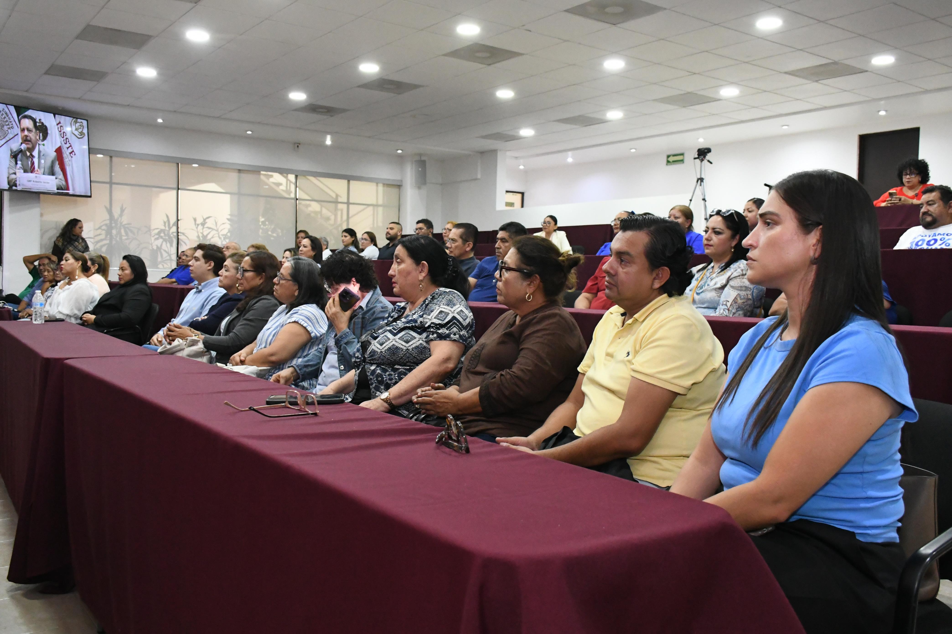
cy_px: 317
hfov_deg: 57.2
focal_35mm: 33
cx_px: 476
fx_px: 873
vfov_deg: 40.0
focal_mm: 22
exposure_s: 1/100
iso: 6400
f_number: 5.6
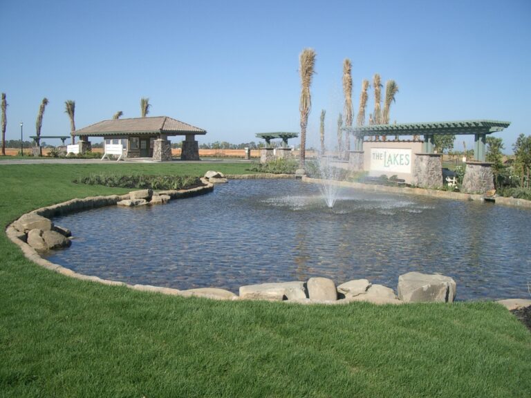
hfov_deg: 52.6
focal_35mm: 35
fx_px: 537
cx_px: 266
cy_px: 199
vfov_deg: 40.7
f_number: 4.3
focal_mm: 5.8
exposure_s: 1/500
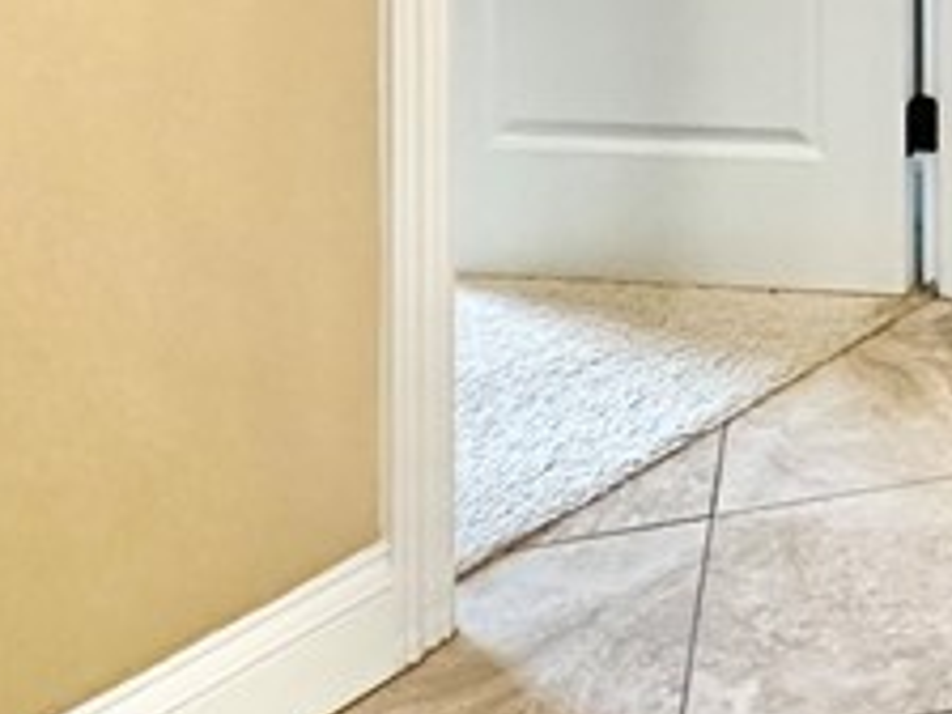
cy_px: -489
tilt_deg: -0.1
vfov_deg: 18.8
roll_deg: -0.5
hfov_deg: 23.7
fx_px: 1760
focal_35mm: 64
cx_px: 1445
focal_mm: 2.22
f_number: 2.2
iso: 500
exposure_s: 1/60
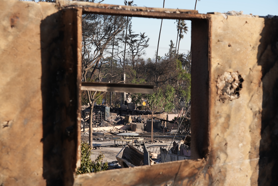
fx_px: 564
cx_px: 139
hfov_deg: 27.7
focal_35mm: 73
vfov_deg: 18.7
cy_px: 93
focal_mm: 73
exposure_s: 1/100
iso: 80
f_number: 8
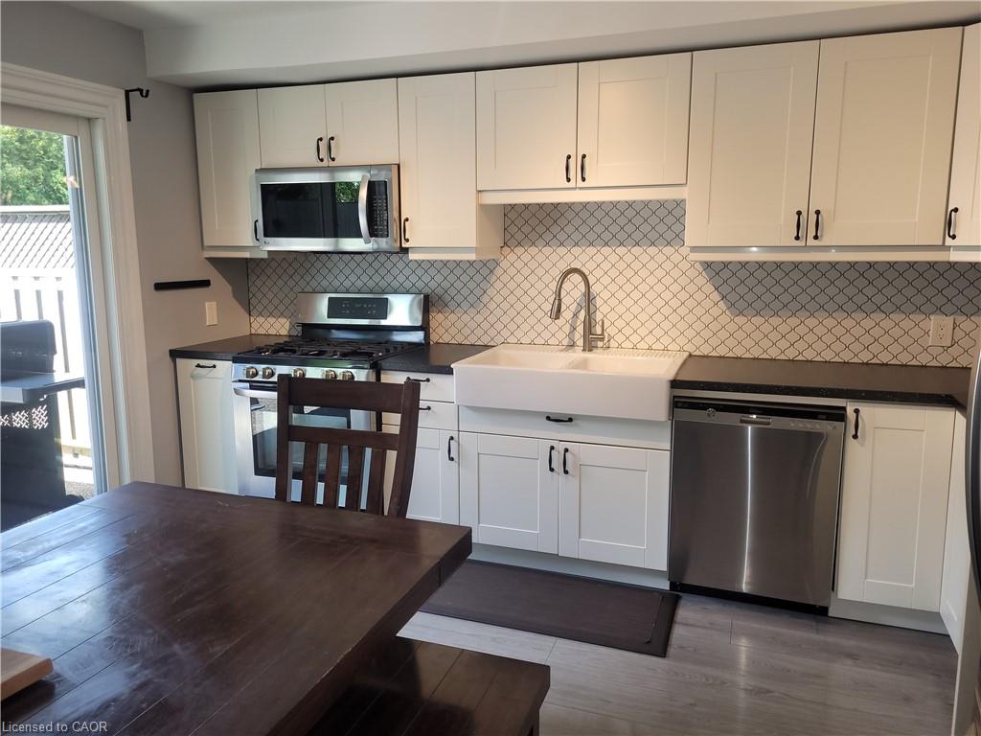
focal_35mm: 26
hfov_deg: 67.3
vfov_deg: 53.1
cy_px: 368
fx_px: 737
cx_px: 490
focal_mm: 5.4
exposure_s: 1/60
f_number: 1.8
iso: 64
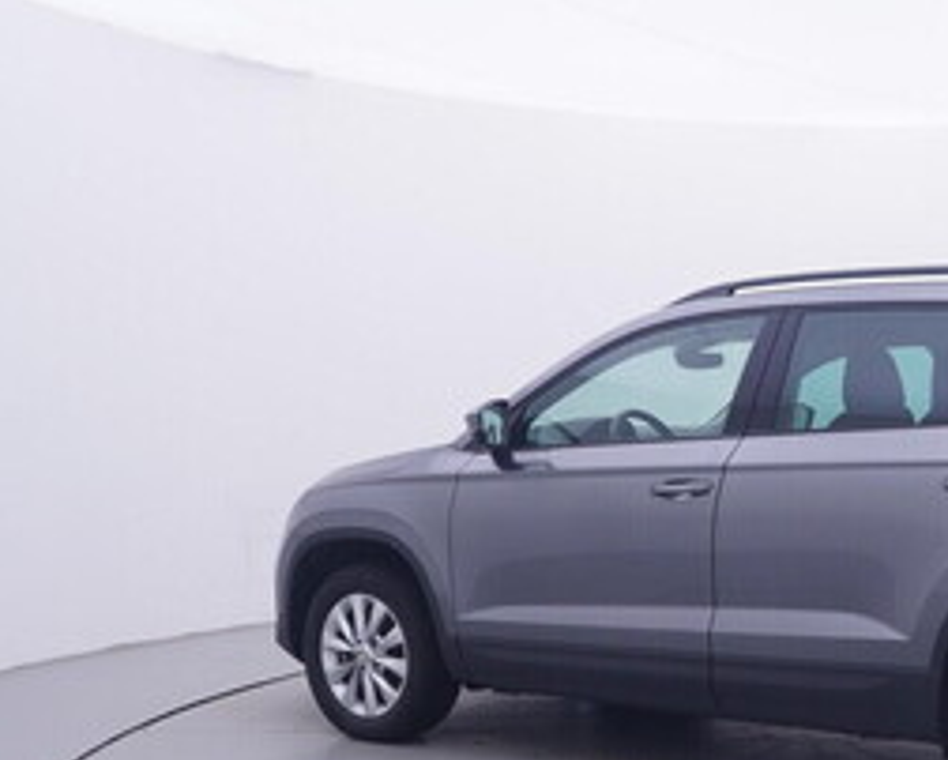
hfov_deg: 37.7
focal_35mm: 46
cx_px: 845
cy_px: 476
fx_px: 1292
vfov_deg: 32.6
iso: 200
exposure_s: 1/80
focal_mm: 15
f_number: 5
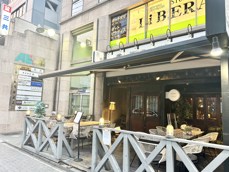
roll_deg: -2.5
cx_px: 114
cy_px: 86
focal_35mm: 26
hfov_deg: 67.3
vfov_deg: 53.1
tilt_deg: +6.3
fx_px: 172
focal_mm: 5.7
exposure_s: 1/60
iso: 100
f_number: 1.5
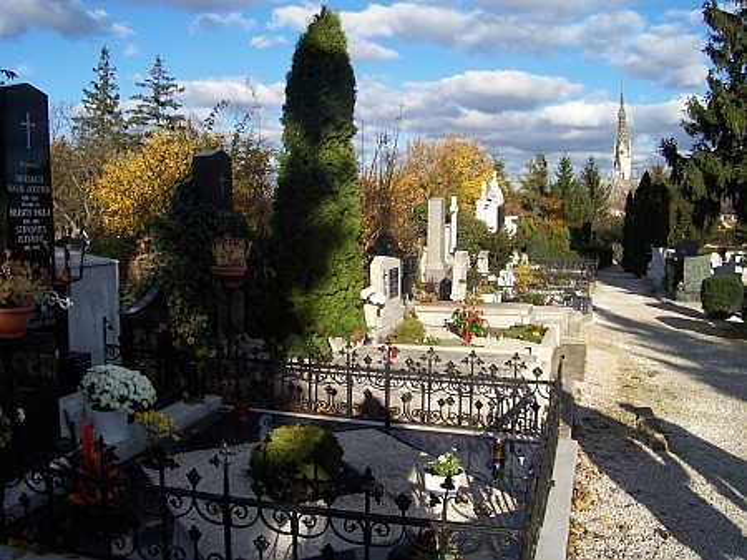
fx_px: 733
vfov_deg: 41.8
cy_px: 280
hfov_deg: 54.0
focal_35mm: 34
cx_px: 374
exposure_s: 1/350
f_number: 5.6
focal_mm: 5.6
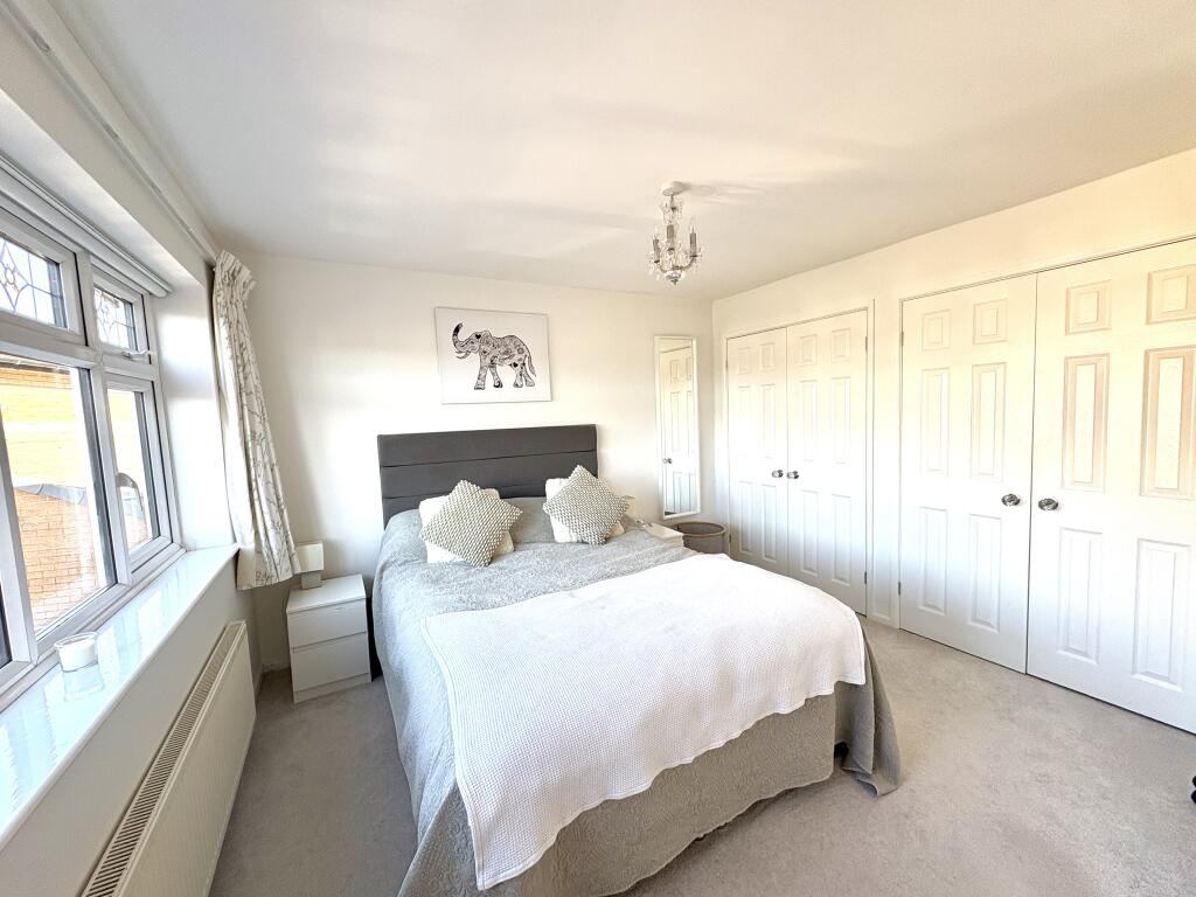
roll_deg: +2.1
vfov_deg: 85.7
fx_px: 484
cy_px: 448
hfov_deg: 102.1
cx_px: 598
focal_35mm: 14
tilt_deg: -3.9
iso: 80
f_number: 2.2
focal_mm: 2.22
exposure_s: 1/99
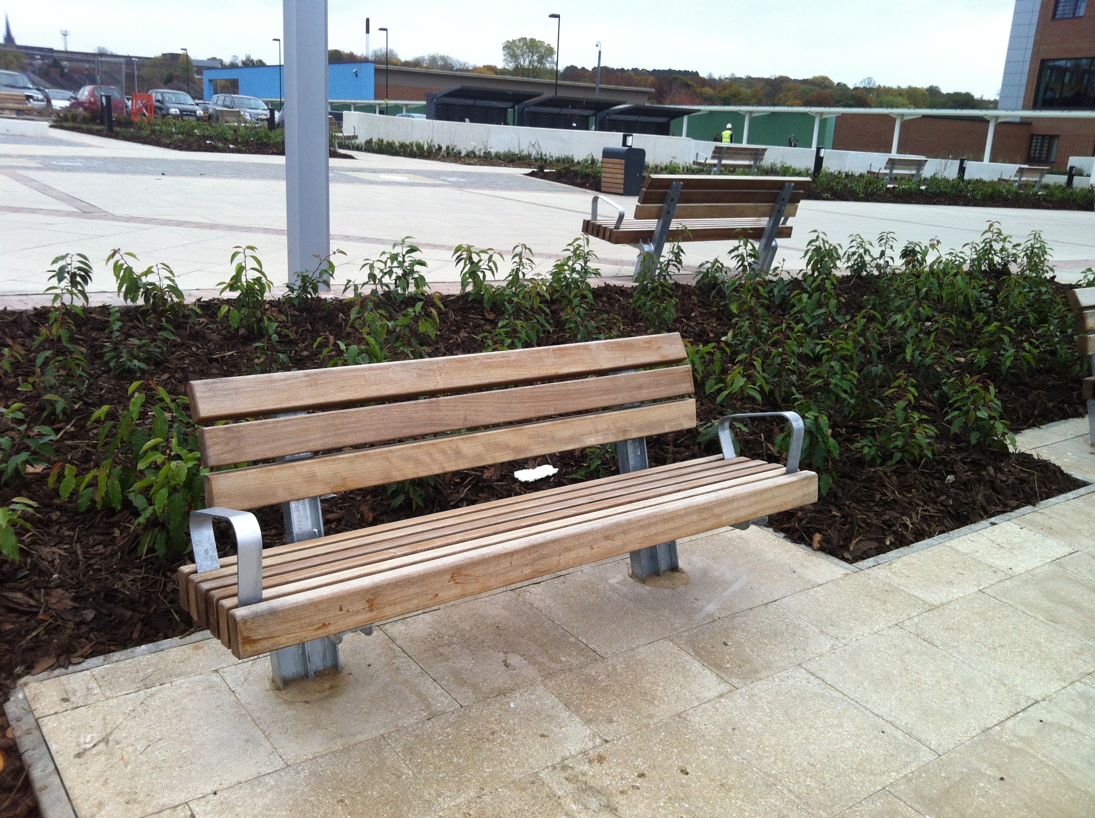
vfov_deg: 40.6
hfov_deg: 52.7
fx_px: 1106
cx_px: 548
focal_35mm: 35
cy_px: 409
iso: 80
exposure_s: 1/132
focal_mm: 3.85
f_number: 2.8
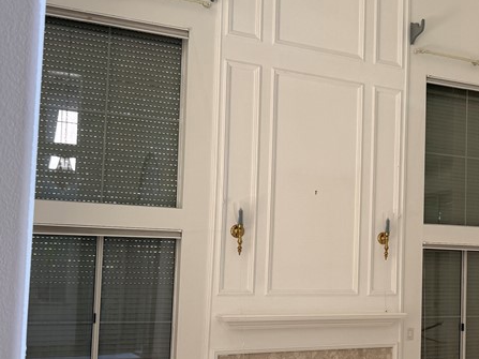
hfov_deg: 32.9
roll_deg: -1.4
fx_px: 761
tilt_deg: +3.2
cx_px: 444
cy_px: 219
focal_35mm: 55
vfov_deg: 26.5
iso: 100
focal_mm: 6.76
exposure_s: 1/121
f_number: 1.78
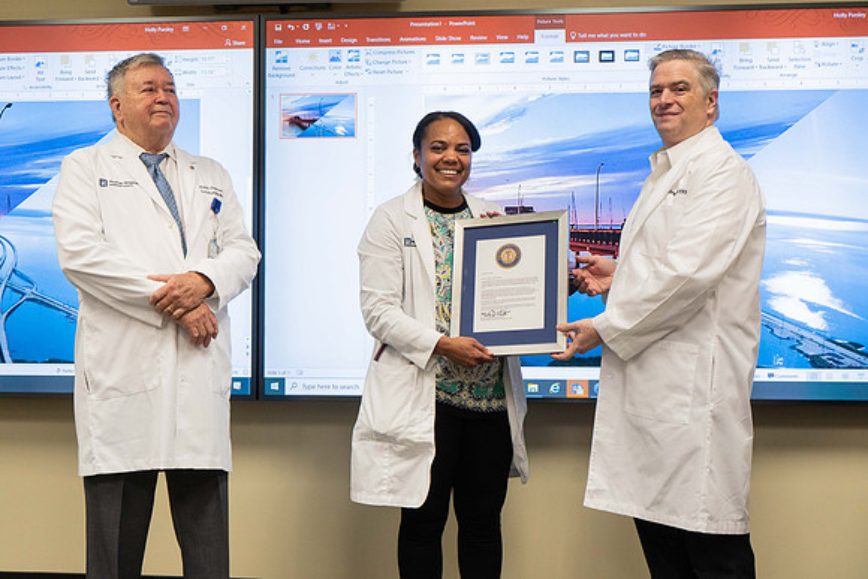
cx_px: 434
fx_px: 1206
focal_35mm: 50
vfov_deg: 27.0
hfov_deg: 39.6
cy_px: 290
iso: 1250
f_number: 4.5
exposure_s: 1/160
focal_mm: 50
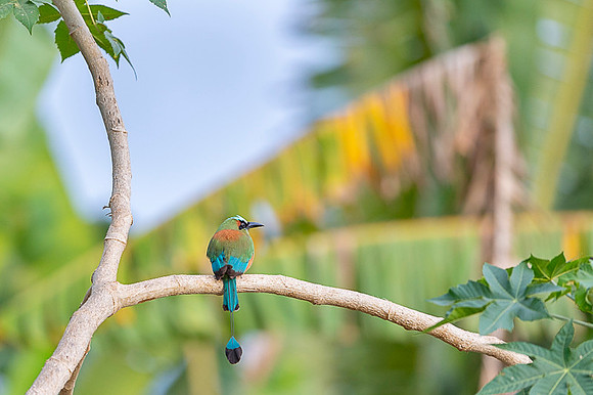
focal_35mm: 624
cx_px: 238
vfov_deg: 2.2
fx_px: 10280
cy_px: 247
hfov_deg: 3.3
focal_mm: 500
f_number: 4
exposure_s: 1/1600
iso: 1000
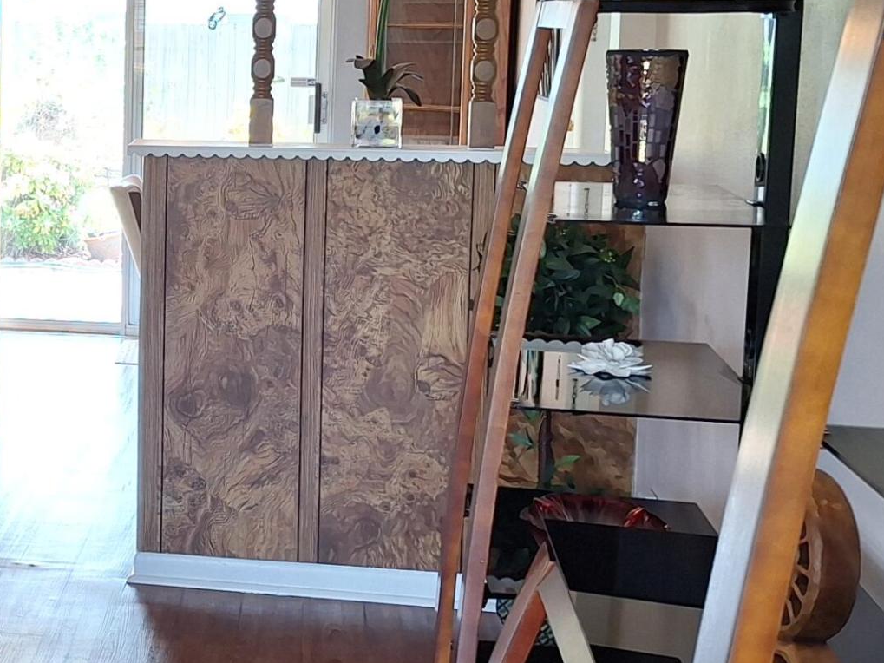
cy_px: 193
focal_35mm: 65
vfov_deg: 22.4
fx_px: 1660
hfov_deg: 27.9
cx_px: -20
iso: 40
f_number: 1.8
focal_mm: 5.54
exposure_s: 1/60
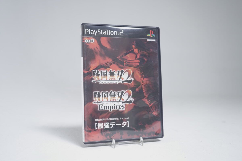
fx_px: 249
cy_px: 80
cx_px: 121
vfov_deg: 35.9
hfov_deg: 51.9
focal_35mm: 37
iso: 640
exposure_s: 1/20
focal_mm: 37
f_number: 5.6
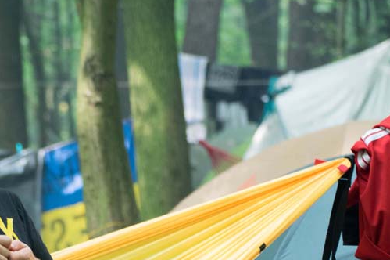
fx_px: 4298
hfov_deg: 5.2
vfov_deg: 3.5
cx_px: -20
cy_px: 254
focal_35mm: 397
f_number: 4.2
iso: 800
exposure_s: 1/60
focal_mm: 110
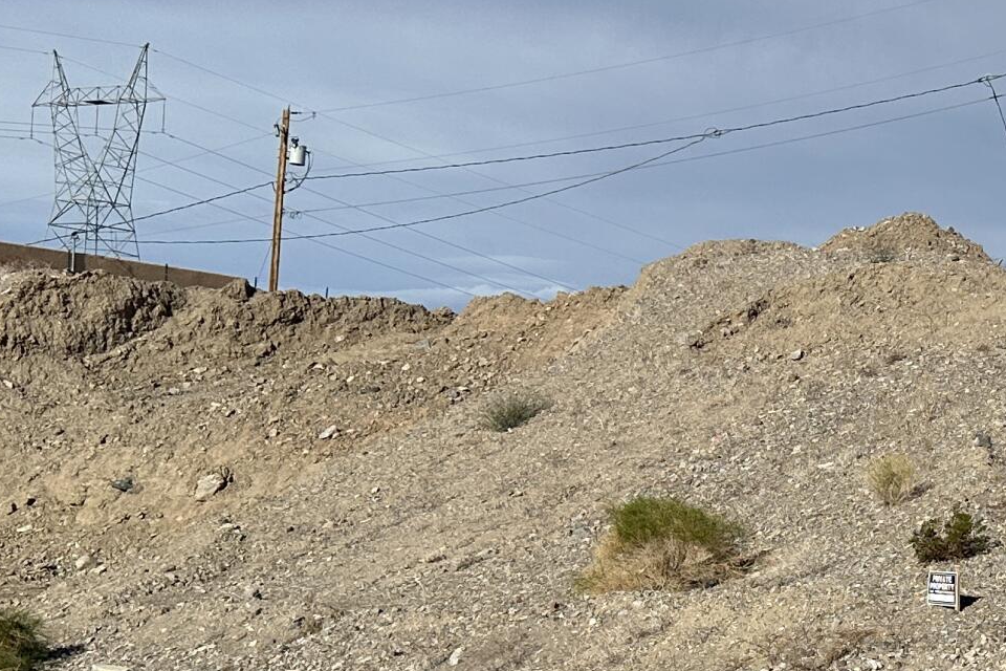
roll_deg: -2.4
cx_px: 1325
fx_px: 2179
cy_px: 514
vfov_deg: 17.4
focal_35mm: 78
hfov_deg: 23.0
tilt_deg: +0.9
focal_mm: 6.86
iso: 80
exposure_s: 1/8929
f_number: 1.78
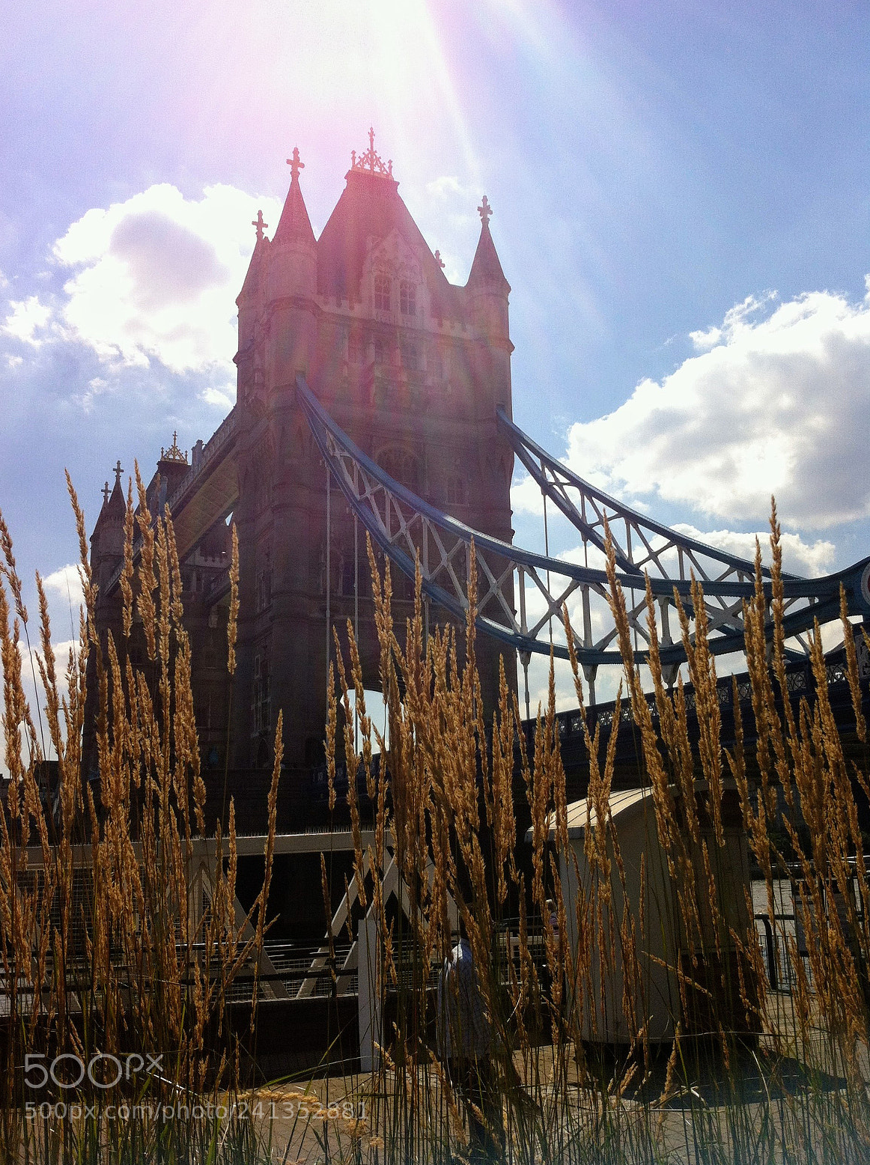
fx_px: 1210
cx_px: 425
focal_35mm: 36
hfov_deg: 39.6
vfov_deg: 51.4
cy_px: 571
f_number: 2.8
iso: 80
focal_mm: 3.85
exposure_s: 1/3016
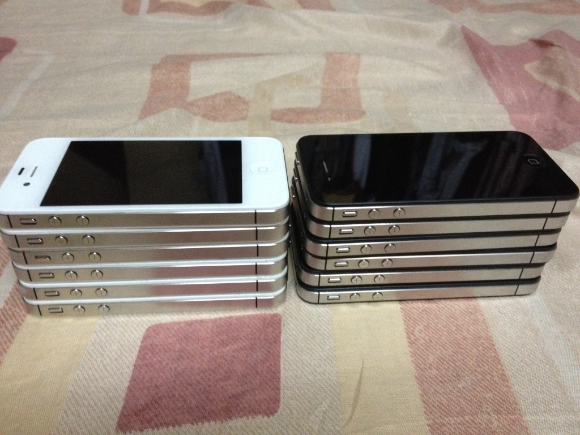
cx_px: 290
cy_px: 218
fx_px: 586
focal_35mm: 35
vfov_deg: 40.7
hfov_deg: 52.6
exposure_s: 1/20
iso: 400
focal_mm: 4.3
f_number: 2.4
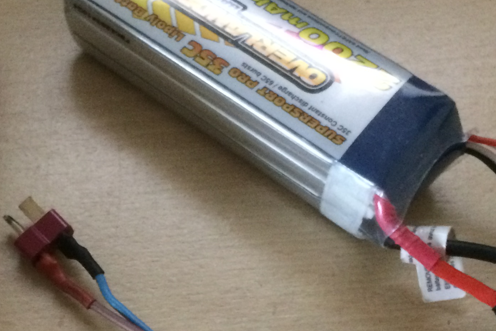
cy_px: 321
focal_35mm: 71
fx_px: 978
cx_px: 130
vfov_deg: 18.7
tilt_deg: -64.8
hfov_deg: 28.1
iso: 320
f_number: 2.2
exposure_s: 1/17
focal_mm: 4.15
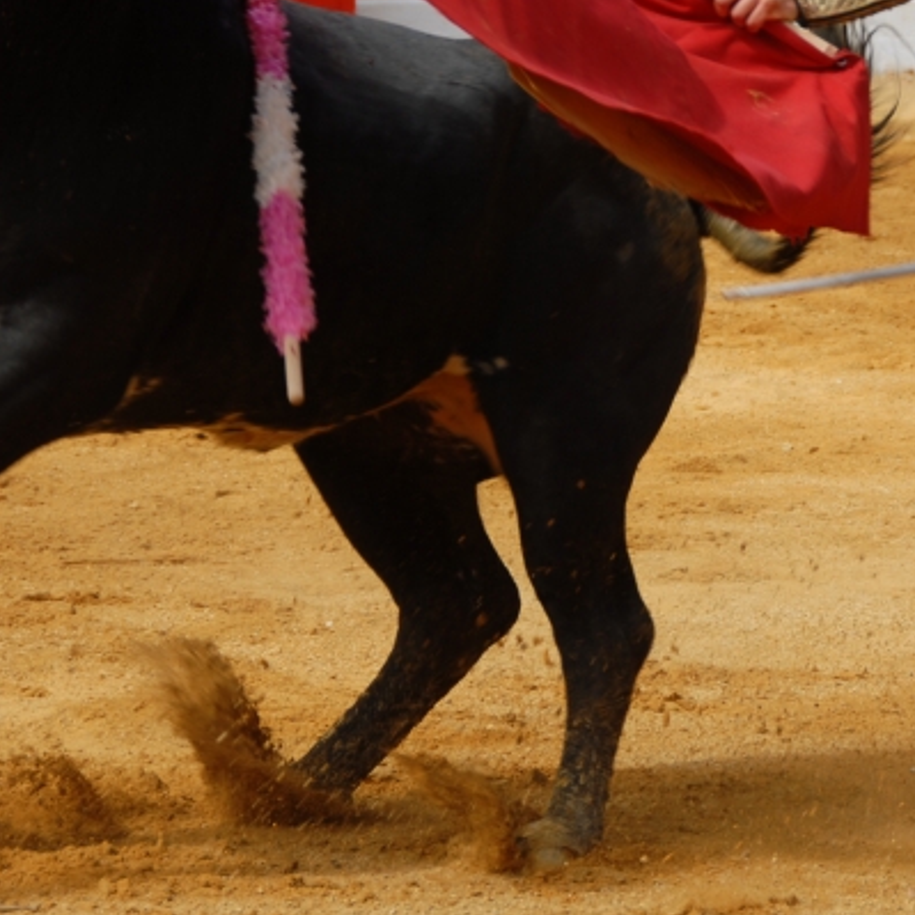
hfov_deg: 5.9
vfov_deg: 5.9
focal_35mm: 295
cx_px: 773
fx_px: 8822
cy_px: 146
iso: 100
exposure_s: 1/250
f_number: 5.3
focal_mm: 90
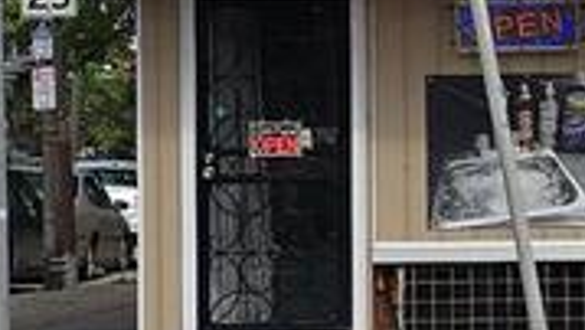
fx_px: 3338
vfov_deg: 5.7
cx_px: 611
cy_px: 101
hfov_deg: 9.9
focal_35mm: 215
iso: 12
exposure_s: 1/1154
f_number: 1.7
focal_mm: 6.3
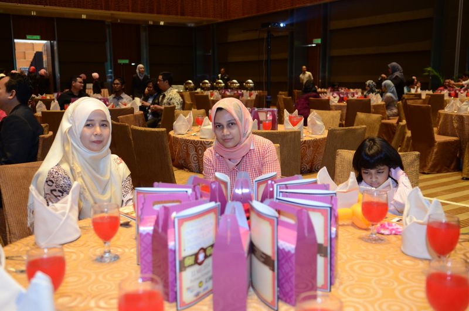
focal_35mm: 39
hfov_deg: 49.6
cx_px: 234
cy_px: 156
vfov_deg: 34.1
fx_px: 507
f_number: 2.8
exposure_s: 1/60
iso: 1250
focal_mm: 26
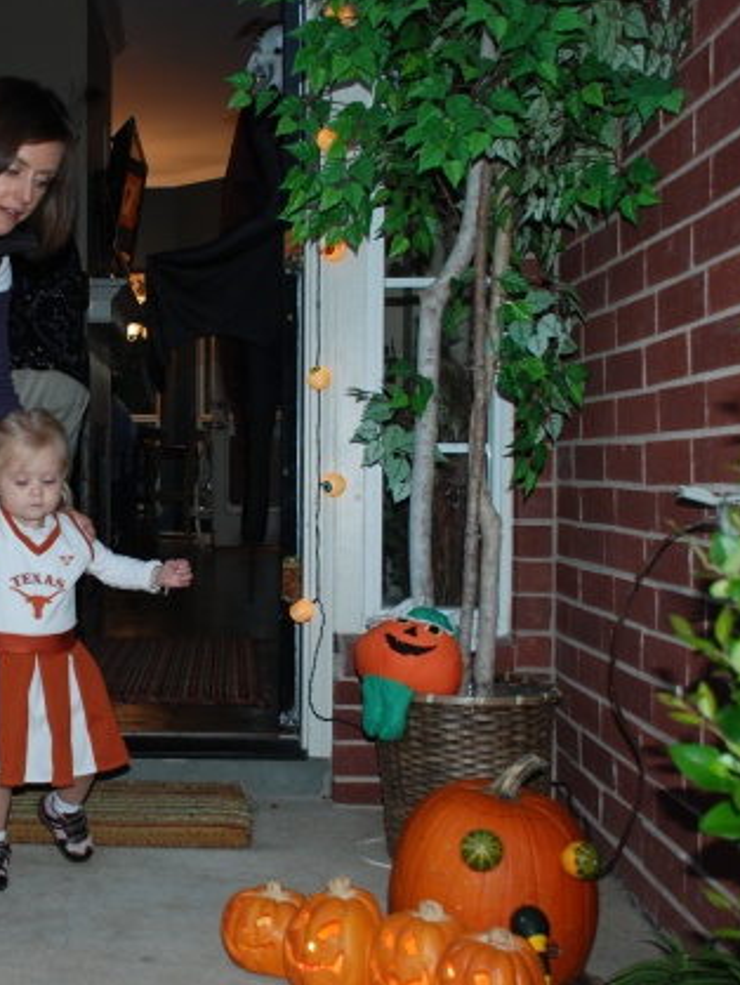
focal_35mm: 53
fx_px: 1509
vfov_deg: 36.2
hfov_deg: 26.6
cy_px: 492
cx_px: 68
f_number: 4
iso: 200
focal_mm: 24
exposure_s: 1/60
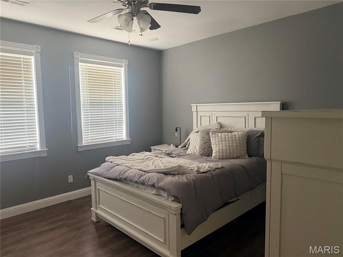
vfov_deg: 56.8
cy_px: 128
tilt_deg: -4.4
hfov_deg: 71.6
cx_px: 172
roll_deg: +1.2
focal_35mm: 24
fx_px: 238
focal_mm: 6.76
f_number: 1.78
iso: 800
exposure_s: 1/40
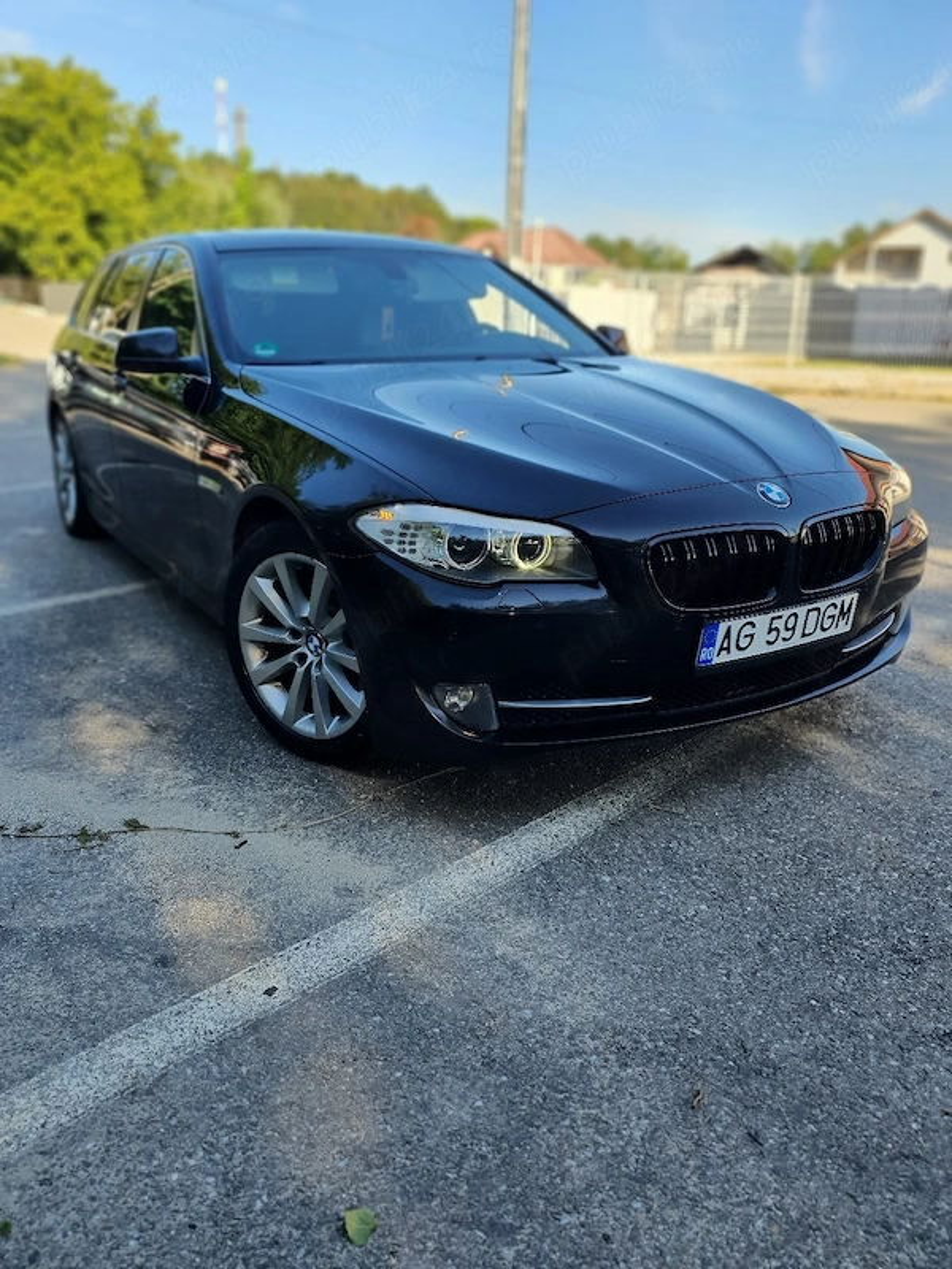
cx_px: 476
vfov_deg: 67.3
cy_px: 634
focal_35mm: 26
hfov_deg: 53.1
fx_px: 953
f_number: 1.5
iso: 50
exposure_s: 1/769
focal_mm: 4.3
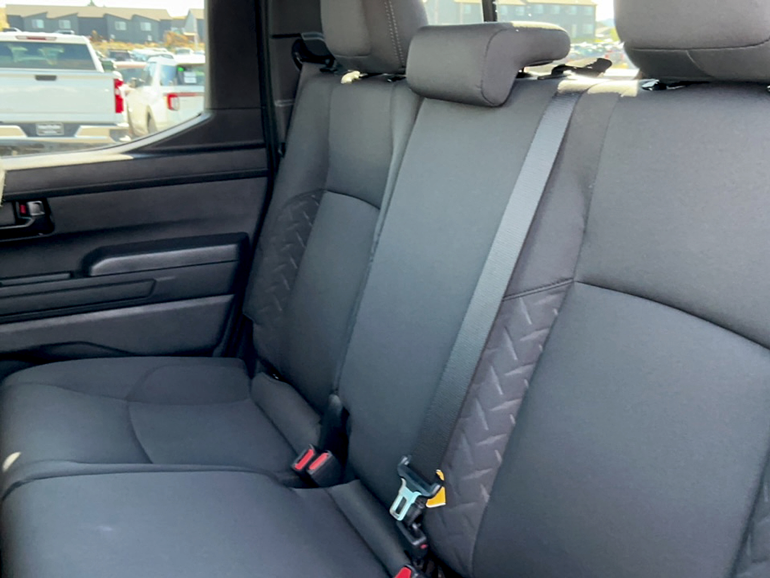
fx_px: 667
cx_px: 385
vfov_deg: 46.8
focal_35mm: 30
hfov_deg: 60.0
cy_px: 289
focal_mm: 3
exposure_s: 1/60
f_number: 1.8
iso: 100
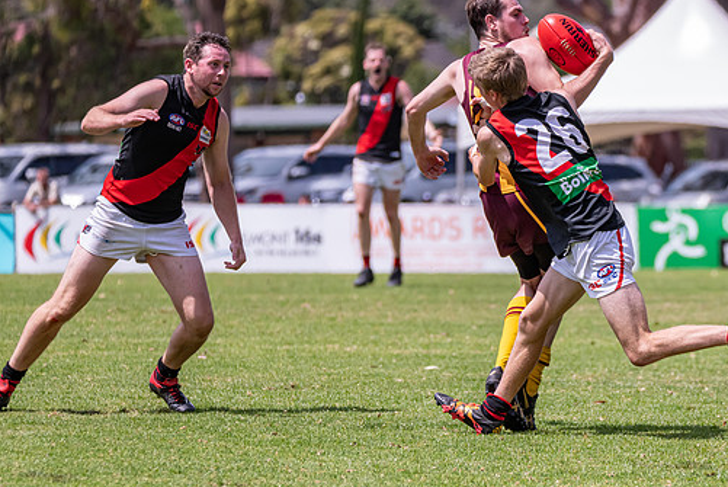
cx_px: 532
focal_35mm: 387
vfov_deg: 3.6
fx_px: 7833
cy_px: 317
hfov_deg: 5.3
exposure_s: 1/5000
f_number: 6.3
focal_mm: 260
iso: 800
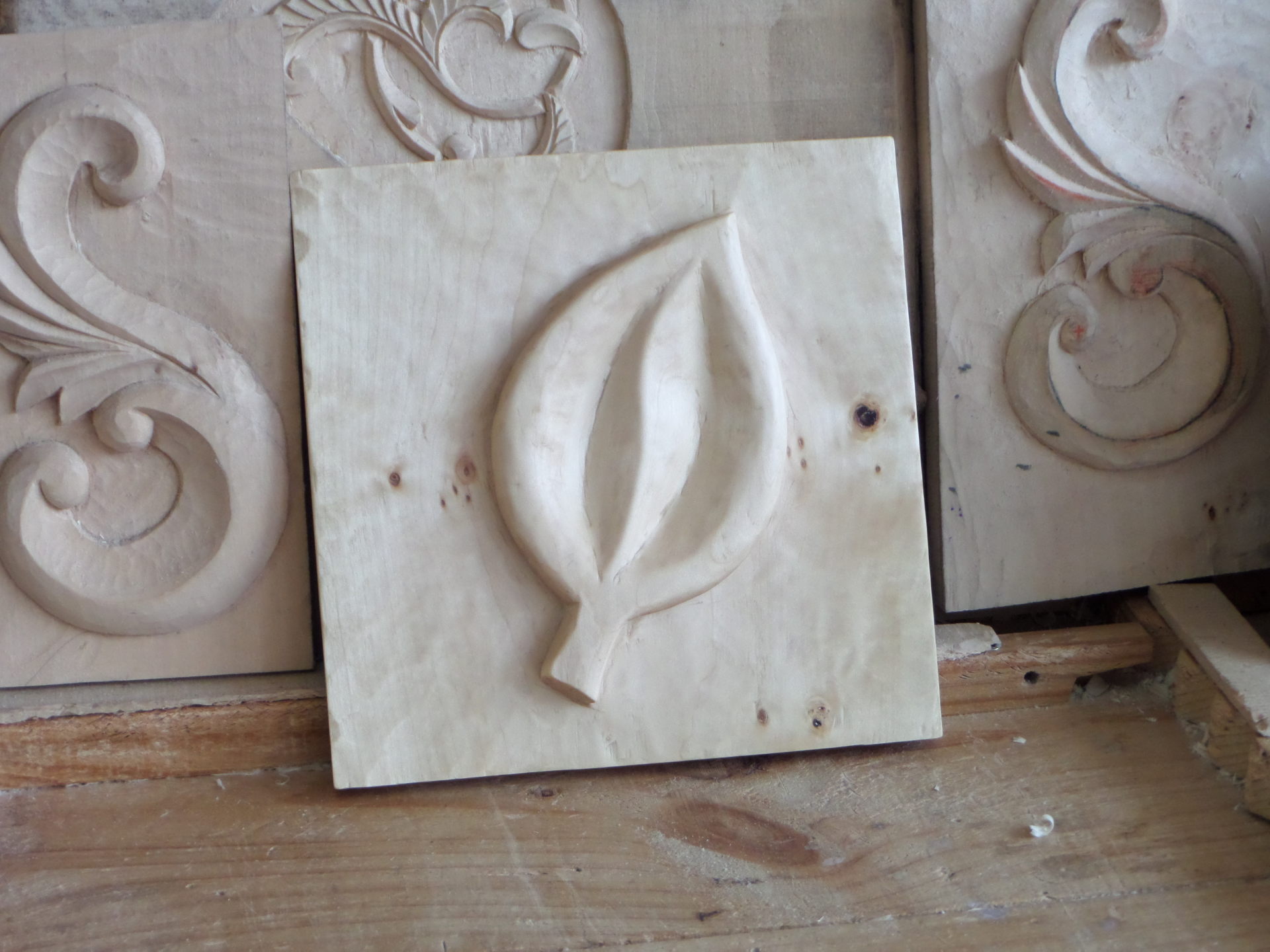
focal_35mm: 73
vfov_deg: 20.2
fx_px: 2678
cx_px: 635
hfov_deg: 26.7
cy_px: 476
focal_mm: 11.9
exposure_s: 1/45
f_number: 4.2
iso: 320
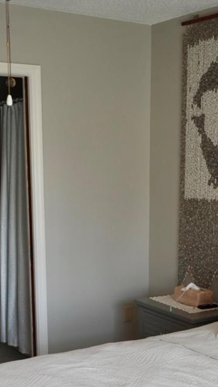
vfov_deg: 34.4
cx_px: 132
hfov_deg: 20.4
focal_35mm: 59
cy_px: 305
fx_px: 606
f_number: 4
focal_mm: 29
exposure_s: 1/160
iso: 800
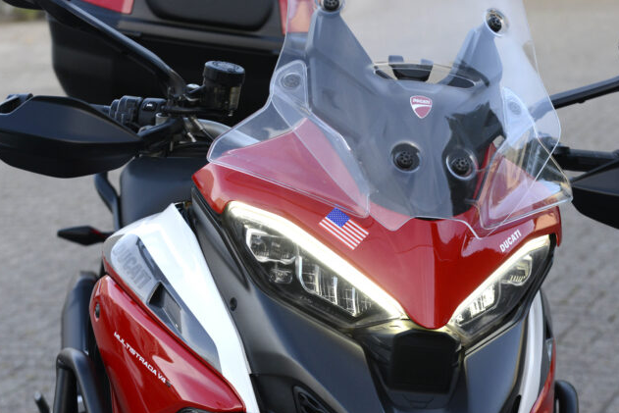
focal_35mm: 111
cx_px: 343
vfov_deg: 12.3
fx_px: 1909
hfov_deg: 18.4
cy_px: 280
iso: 800
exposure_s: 1/400
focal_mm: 70
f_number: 5
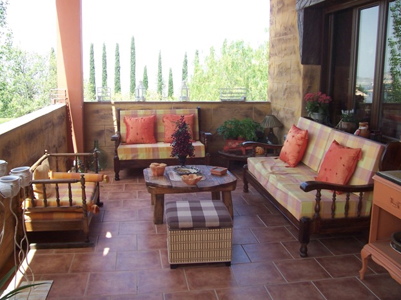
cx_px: 195
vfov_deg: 40.7
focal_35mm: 35
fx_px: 405
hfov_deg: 52.6
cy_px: 147
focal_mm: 5.6
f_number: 2.7
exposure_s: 1/250
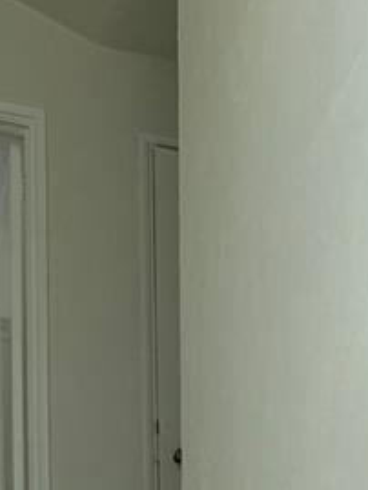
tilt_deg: +2.9
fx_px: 1515
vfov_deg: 15.1
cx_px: 368
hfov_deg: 13.6
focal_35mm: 107
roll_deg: -0.2
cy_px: 958
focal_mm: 6.76
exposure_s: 1/683
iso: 80
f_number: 1.78
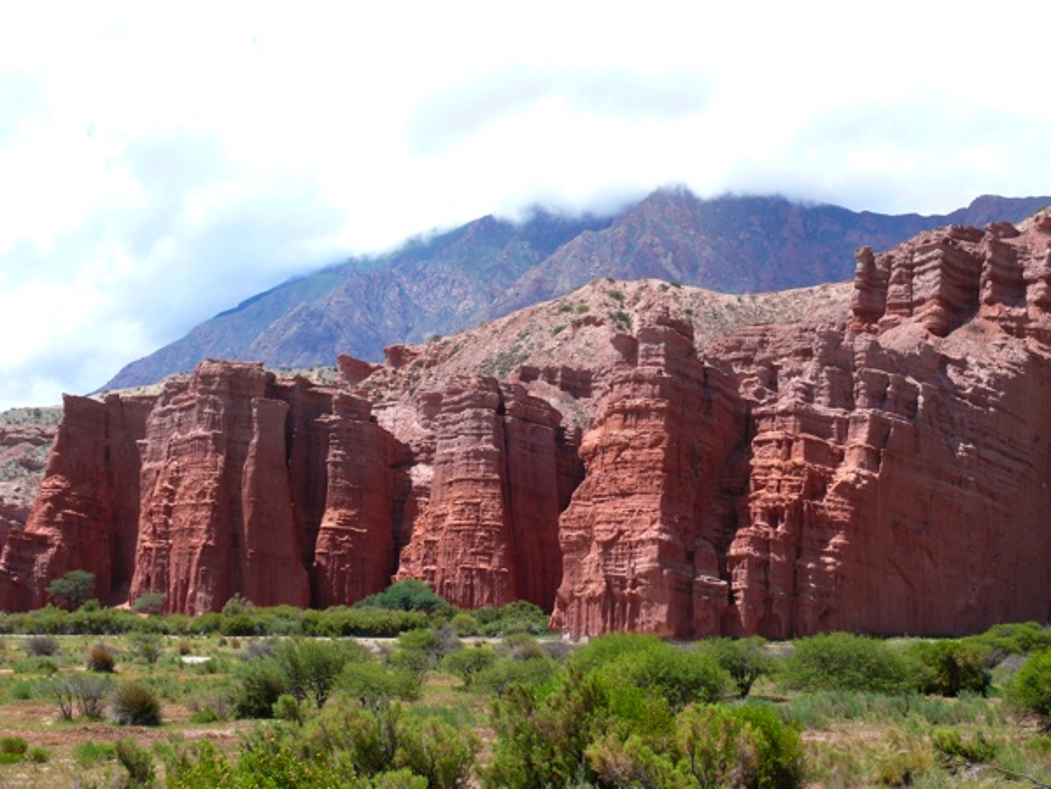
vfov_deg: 22.3
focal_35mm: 66
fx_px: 2004
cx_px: 526
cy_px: 394
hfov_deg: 29.4
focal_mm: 13.9
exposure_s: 1/320
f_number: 5.6
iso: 100
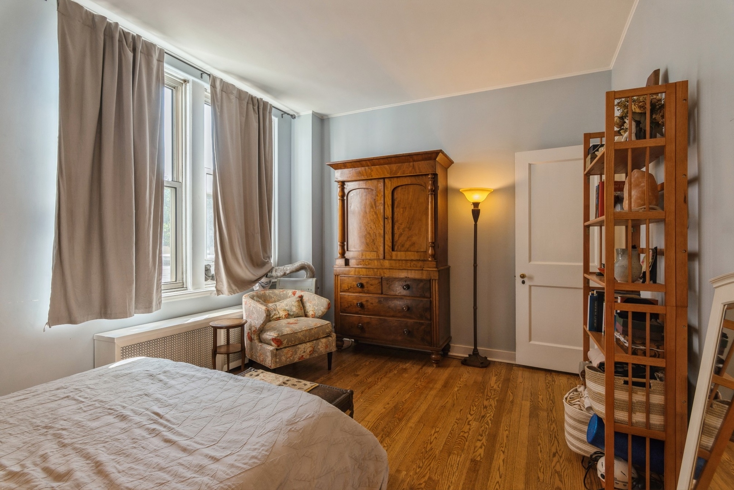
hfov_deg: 93.3
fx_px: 347
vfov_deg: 70.5
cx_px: 367
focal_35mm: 17
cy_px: 245
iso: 200
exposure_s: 1/20
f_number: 8
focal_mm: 17
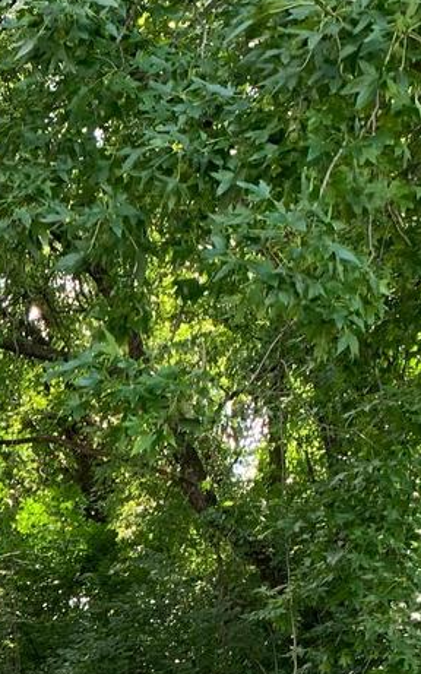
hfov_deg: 13.7
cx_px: -325
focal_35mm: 86
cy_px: 711
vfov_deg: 22.9
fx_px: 1579
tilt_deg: +5.3
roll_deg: -2.6
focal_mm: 4.25
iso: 50
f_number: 1.8
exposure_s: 1/121
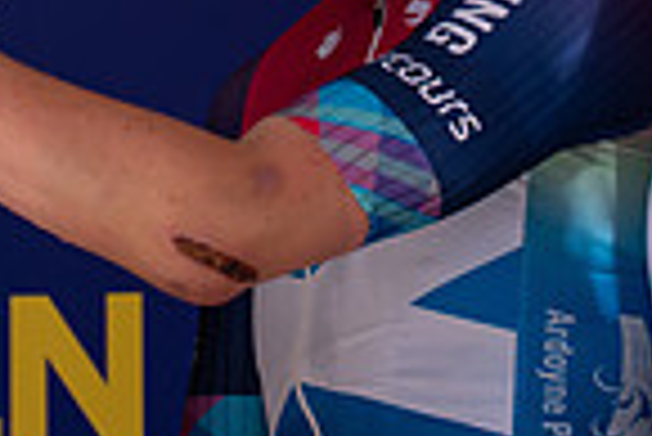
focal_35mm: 802
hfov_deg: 2.6
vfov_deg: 1.7
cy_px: -281
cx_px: 274
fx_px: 14539
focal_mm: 200
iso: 640
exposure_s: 1/1000
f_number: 4
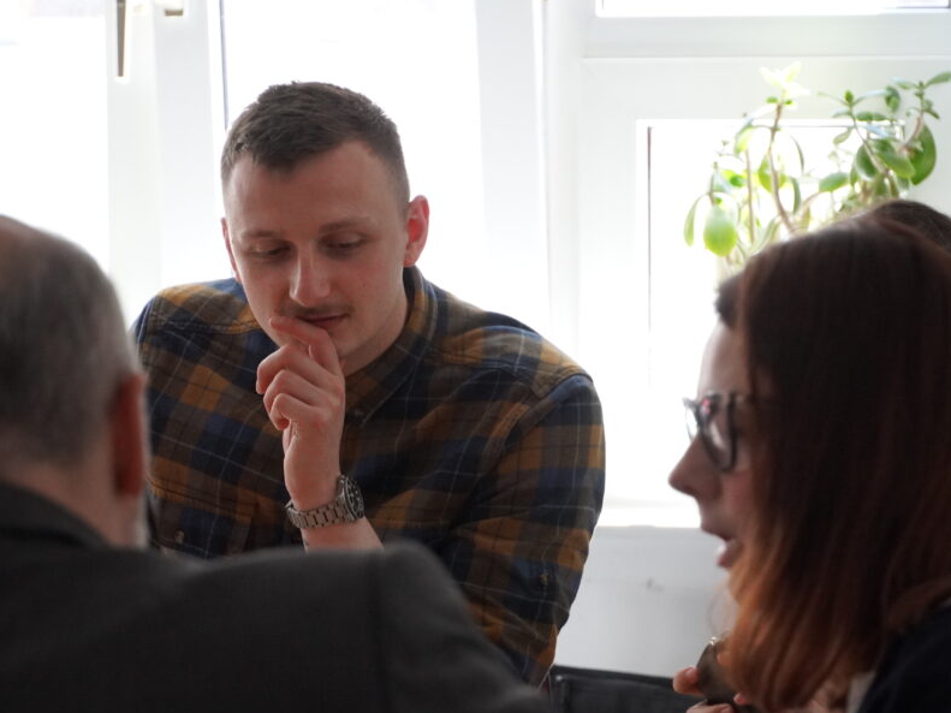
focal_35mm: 168
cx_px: 501
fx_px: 4615
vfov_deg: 8.8
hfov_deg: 11.8
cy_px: 400
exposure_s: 1/160
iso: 2500
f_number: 5.6
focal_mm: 90
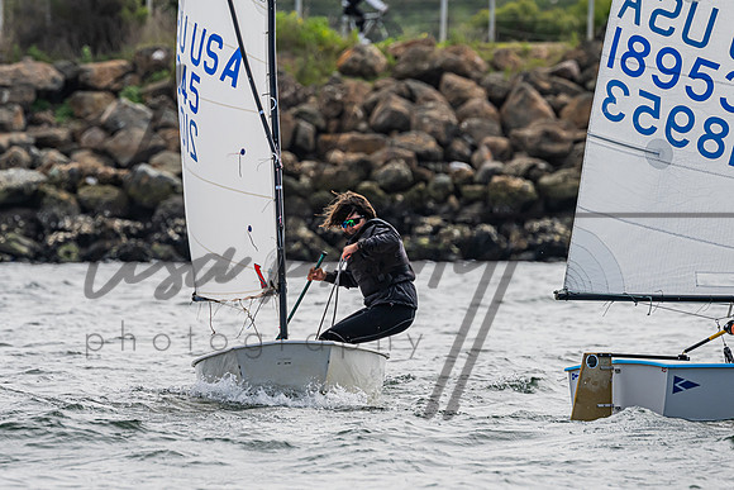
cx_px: 260
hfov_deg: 3.9
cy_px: 314
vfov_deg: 2.6
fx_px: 10850
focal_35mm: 532
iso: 320
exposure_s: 1/1250
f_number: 9
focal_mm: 400
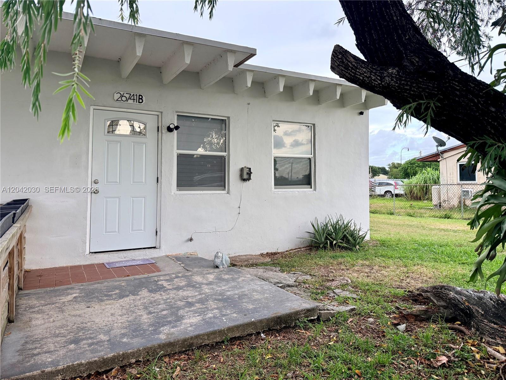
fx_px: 351
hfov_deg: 71.6
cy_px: 190
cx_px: 253
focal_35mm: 24
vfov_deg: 56.8
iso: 160
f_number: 1.78
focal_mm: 6.76
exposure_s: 1/210
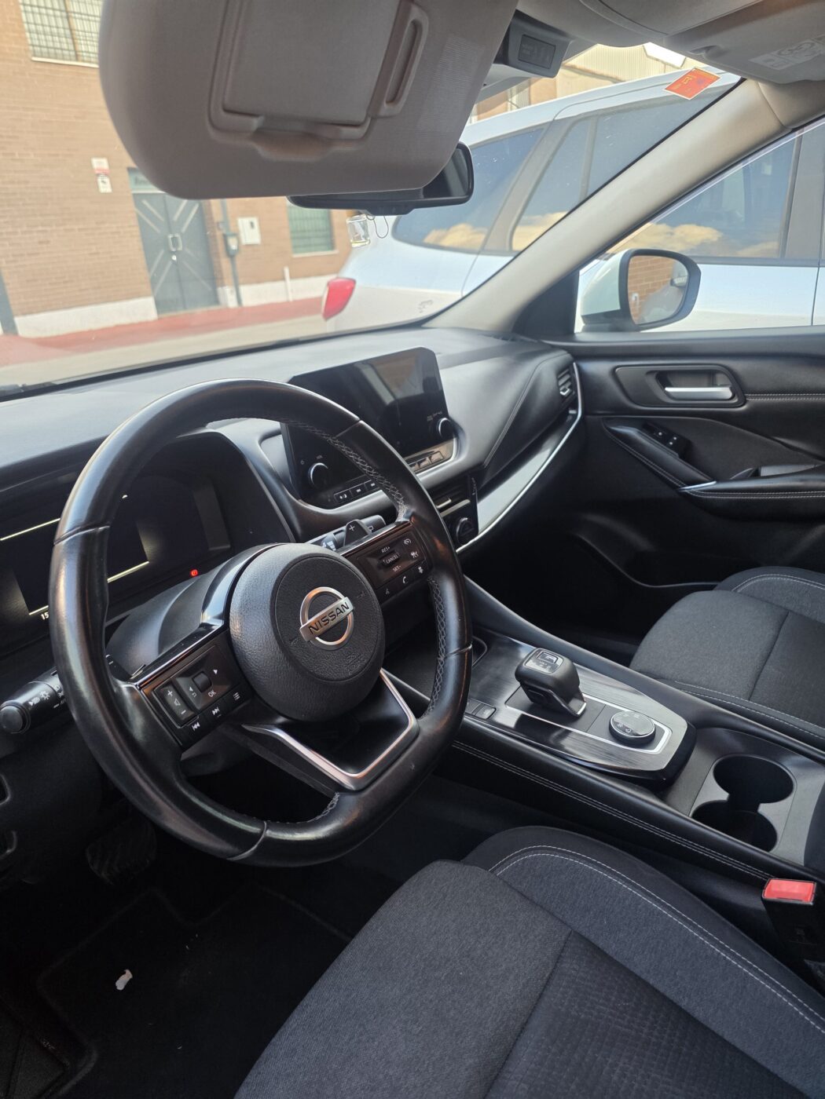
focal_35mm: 23
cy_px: 550
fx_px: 731
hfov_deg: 58.9
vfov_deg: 73.9
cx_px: 412
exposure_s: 1/100
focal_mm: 6.3
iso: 125
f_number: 1.7
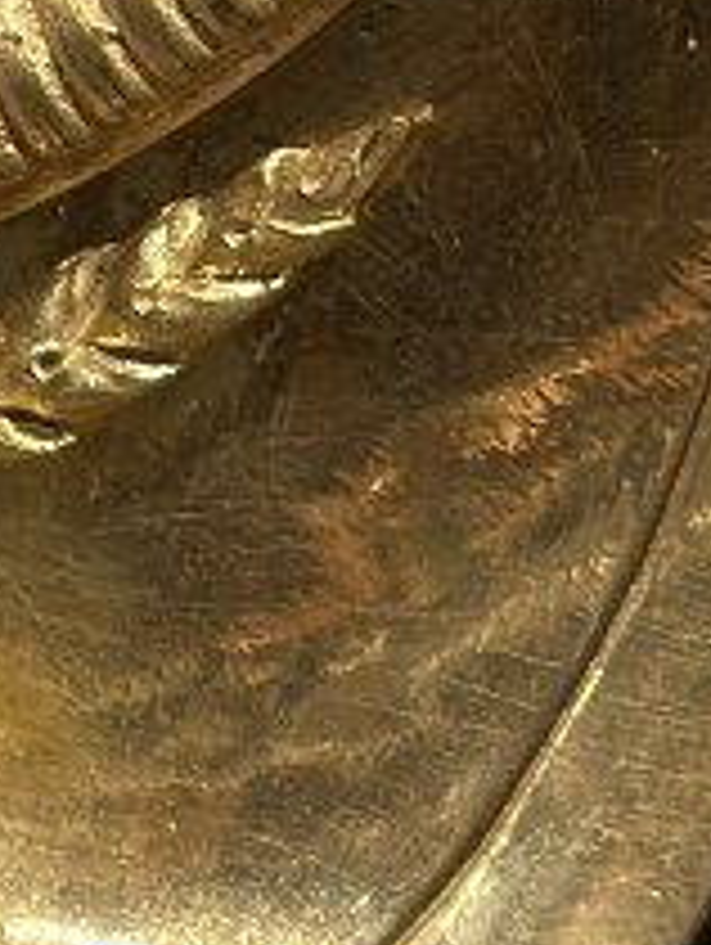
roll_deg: -1.7
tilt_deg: -9.4
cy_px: -1112
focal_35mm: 274
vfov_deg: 6.9
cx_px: -675
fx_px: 7489
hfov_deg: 5.3
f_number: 1.78
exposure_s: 1/50
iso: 100
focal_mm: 6.86
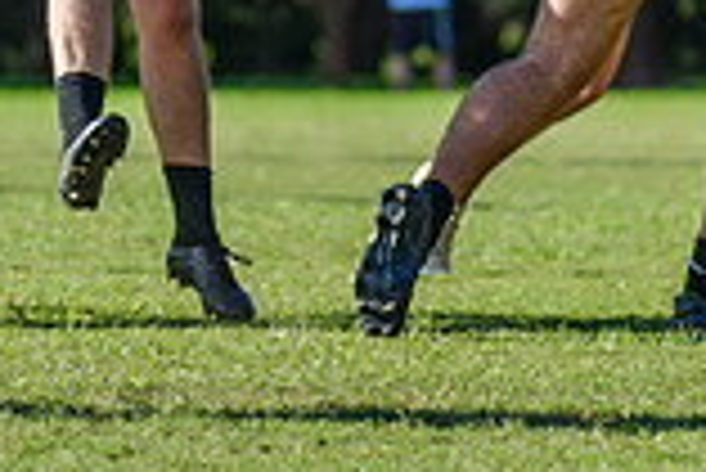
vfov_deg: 1.8
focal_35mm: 751
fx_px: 14741
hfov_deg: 2.7
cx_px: -334
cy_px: -222
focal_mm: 195
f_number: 4.5
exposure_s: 1/2500
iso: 800
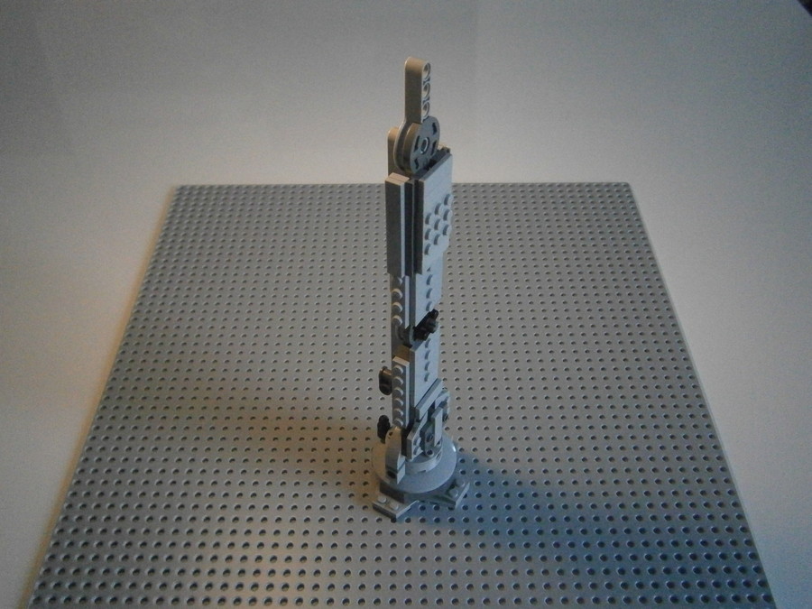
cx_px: 406
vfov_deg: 39.7
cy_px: 304
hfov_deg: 51.4
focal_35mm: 36
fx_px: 844
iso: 800
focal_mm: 6.4
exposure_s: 1/160
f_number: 3.1
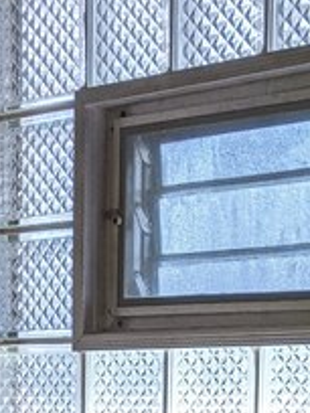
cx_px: -195
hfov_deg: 10.0
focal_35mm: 143
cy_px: 751
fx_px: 1707
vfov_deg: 12.6
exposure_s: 1/234
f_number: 1.8
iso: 64
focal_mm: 4.44
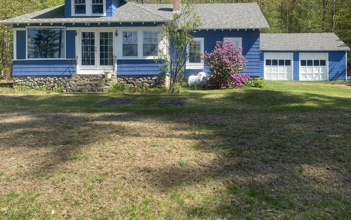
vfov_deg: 34.3
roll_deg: -0.3
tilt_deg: -0.8
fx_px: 354
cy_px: 84
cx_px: 175
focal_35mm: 37
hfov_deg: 52.8
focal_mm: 4.25
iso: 32
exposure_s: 1/1272
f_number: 1.8
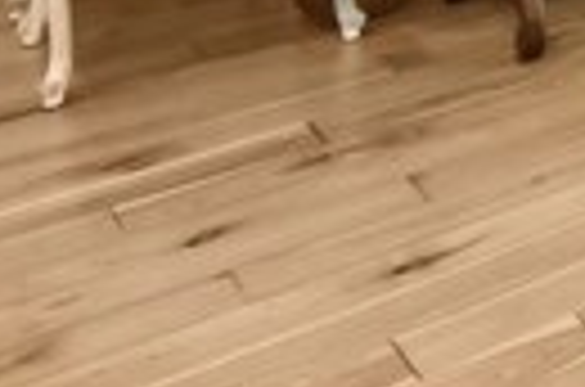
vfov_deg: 14.2
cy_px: -468
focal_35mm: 74
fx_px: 1200
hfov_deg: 16.7
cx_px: 1287
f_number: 7.1
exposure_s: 1/80
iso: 1000
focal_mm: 10
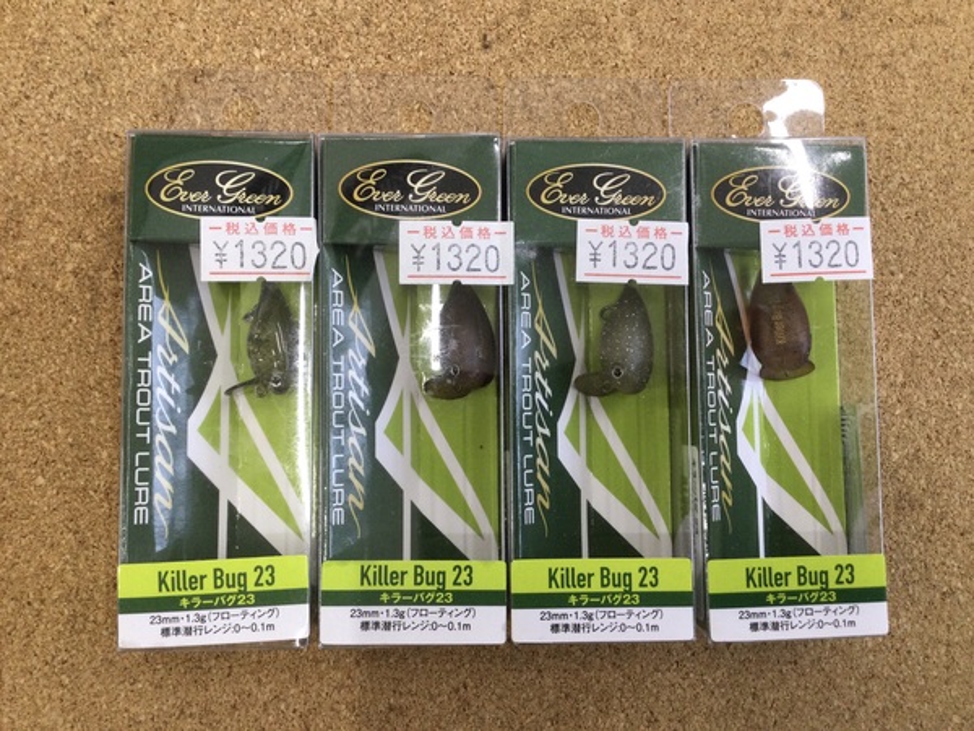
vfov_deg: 45.4
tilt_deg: -86.6
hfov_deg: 58.4
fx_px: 872
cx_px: 487
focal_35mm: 31
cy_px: 366
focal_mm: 3.3
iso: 25
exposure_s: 1/30
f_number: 2.4
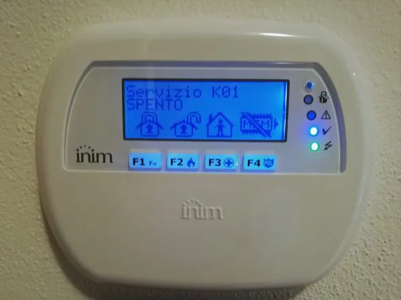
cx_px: 200
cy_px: 150
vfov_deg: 51.3
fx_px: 313
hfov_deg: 65.3
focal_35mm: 27
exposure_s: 1/20
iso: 500
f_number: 2.2
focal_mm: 4.5
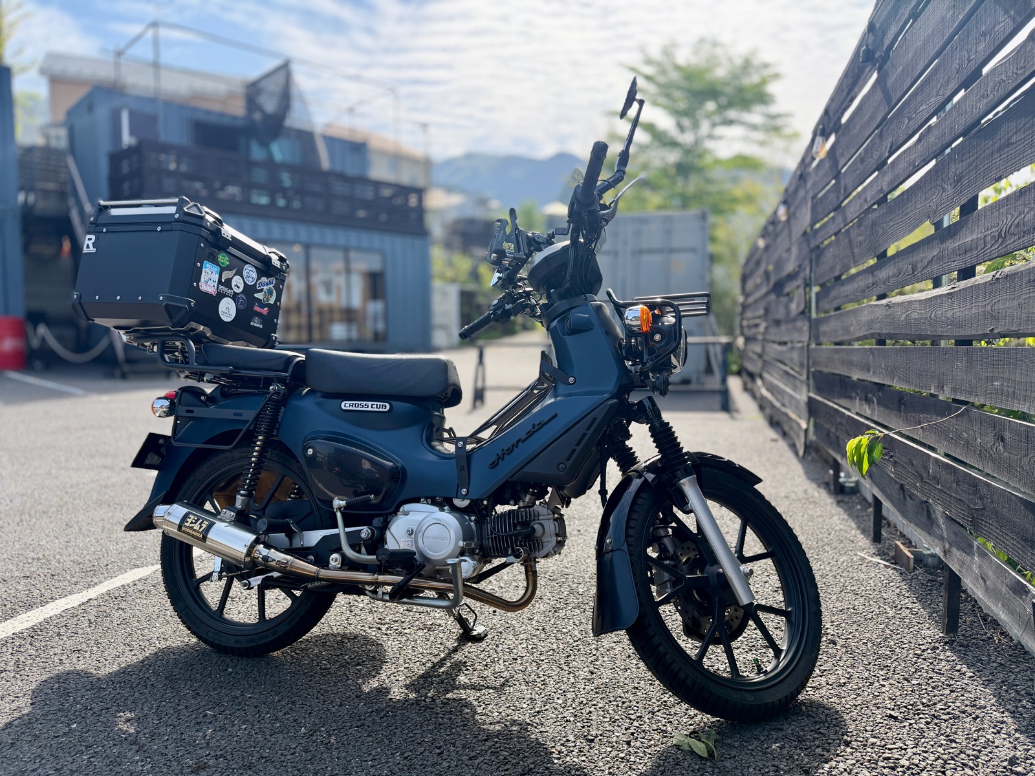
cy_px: 388
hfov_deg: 71.6
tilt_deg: -3.5
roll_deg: +0.3
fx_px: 718
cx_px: 518
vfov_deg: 56.8
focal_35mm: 24
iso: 100
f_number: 1.78
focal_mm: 6.76
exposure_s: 1/2110
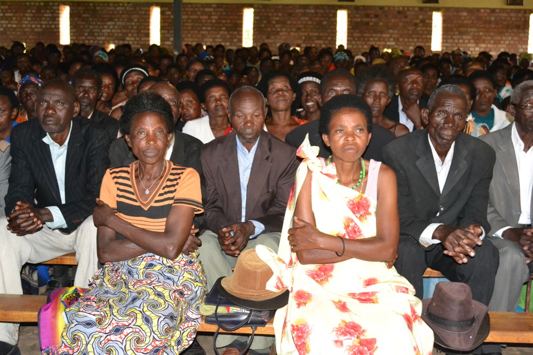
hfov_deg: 42.3
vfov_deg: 29.0
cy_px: 178
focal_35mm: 46
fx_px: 689
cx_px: 266
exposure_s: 1/60
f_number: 7.1
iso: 3200
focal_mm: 31
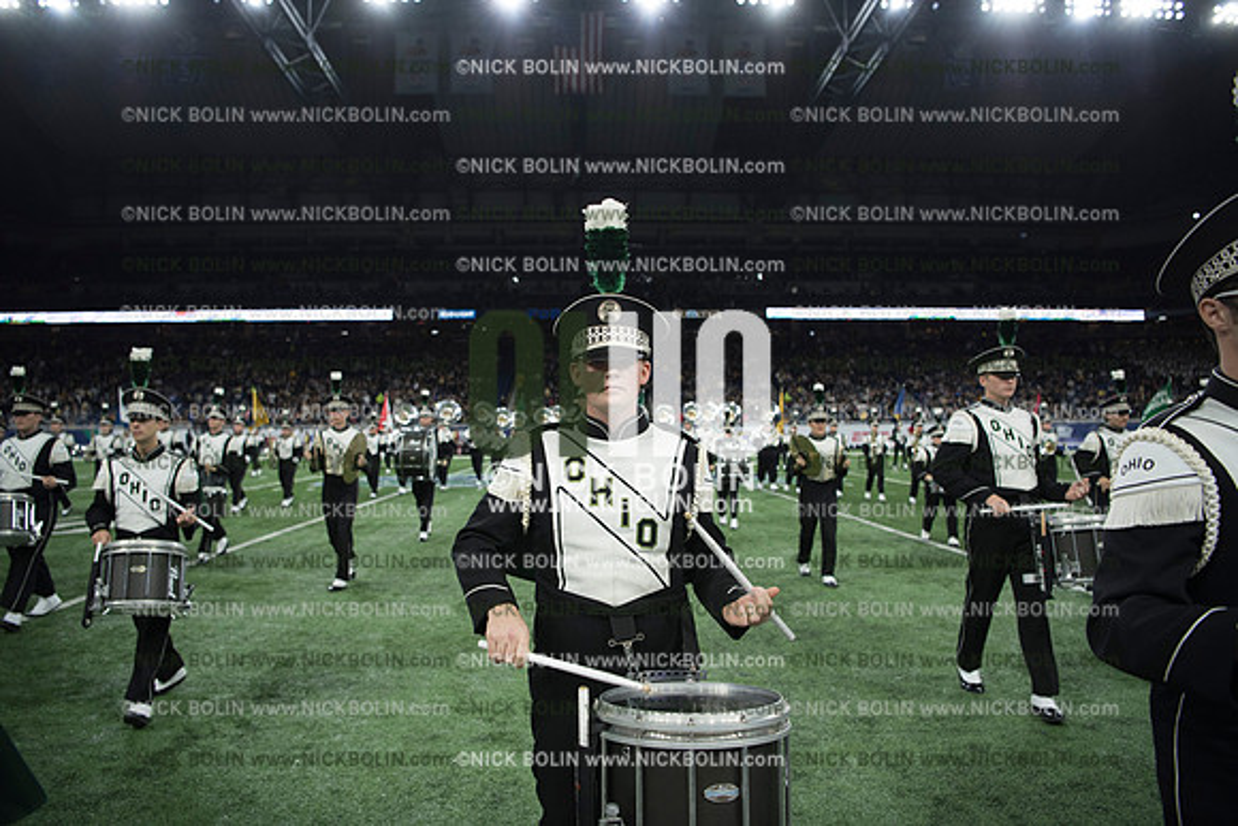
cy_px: 413
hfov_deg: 73.7
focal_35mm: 24
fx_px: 825
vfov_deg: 53.2
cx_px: 619
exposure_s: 1/1250
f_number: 2.8
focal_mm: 24
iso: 1250
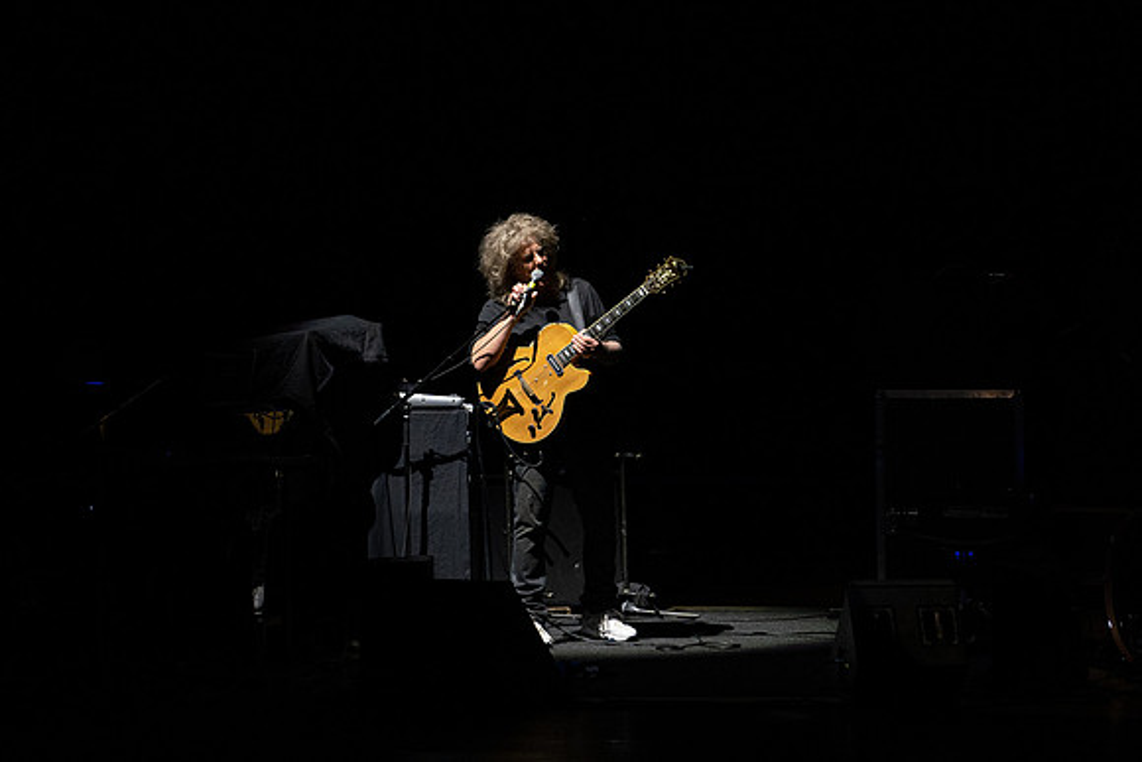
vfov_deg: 5.0
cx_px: 571
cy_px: 240
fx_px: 8690
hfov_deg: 7.5
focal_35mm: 274
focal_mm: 200
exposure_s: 1/250
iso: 2500
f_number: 4.5
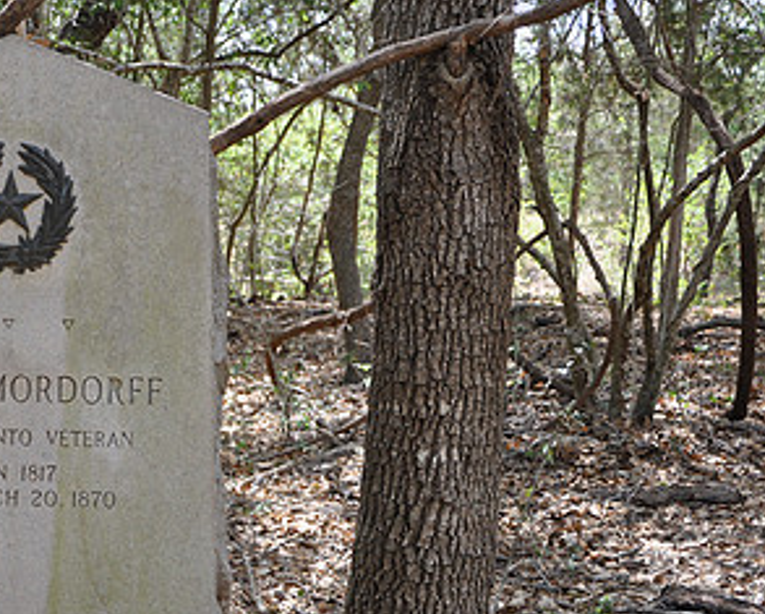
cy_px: 414
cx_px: 50
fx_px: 2017
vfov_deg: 17.2
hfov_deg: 20.9
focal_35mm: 89
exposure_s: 1/100
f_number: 5
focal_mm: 32
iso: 400
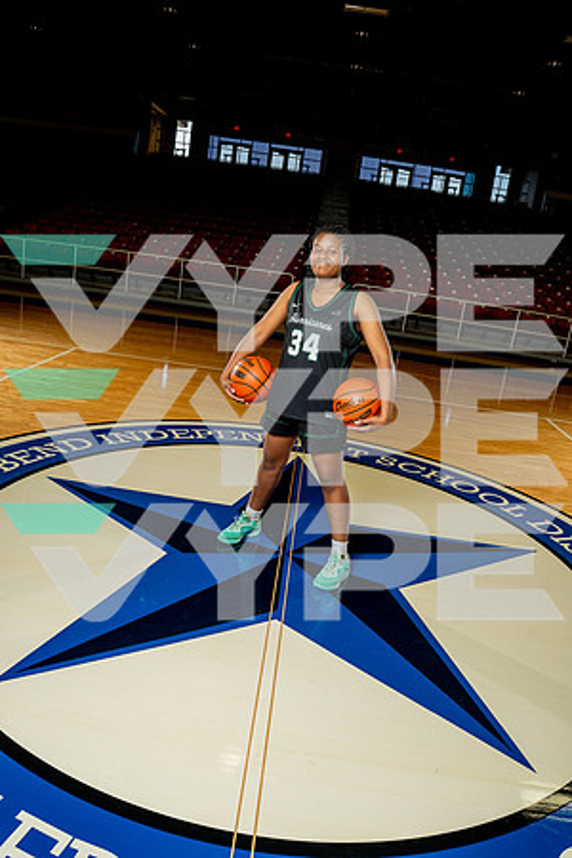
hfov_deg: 49.6
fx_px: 620
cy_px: 429
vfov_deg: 69.4
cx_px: 286
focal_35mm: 26
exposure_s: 1/250
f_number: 5.6
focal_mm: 26
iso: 640
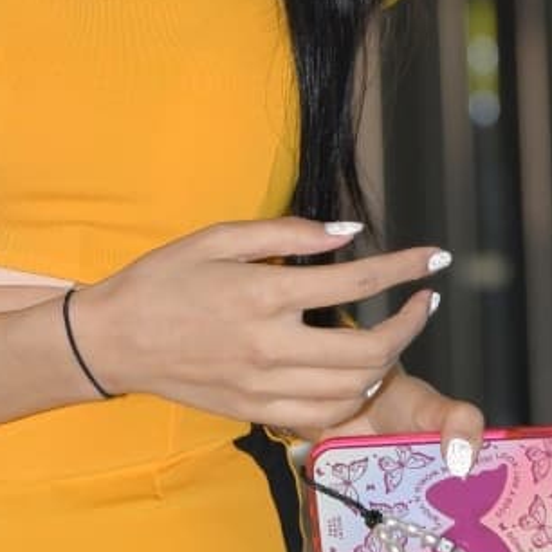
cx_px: 166
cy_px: -148
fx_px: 10103
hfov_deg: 3.1
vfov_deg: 3.1
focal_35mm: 560
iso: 400
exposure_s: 1/200
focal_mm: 112
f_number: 4.5
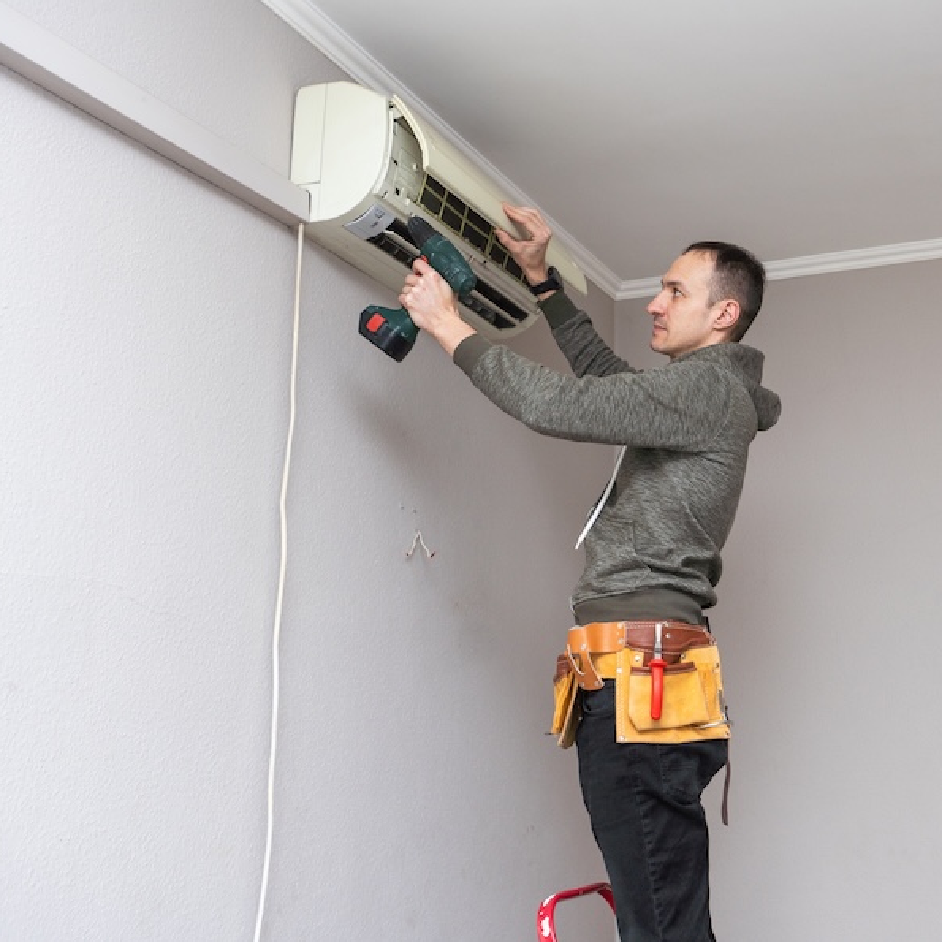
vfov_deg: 37.6
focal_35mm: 45
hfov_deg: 36.7
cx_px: 695
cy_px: 473
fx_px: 1385
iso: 200
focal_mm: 35
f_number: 2.8
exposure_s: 1/125
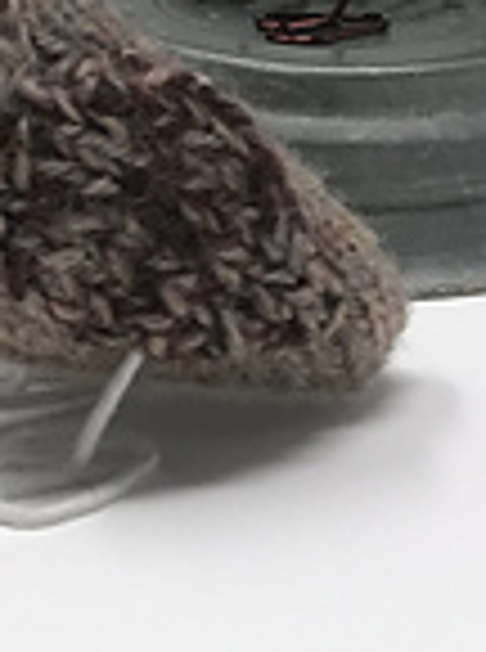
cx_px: -14
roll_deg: +0.3
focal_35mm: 124
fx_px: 2332
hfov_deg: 11.8
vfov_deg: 13.7
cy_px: -634
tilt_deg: -1.6
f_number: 1.8
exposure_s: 1/120
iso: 25
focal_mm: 3.99
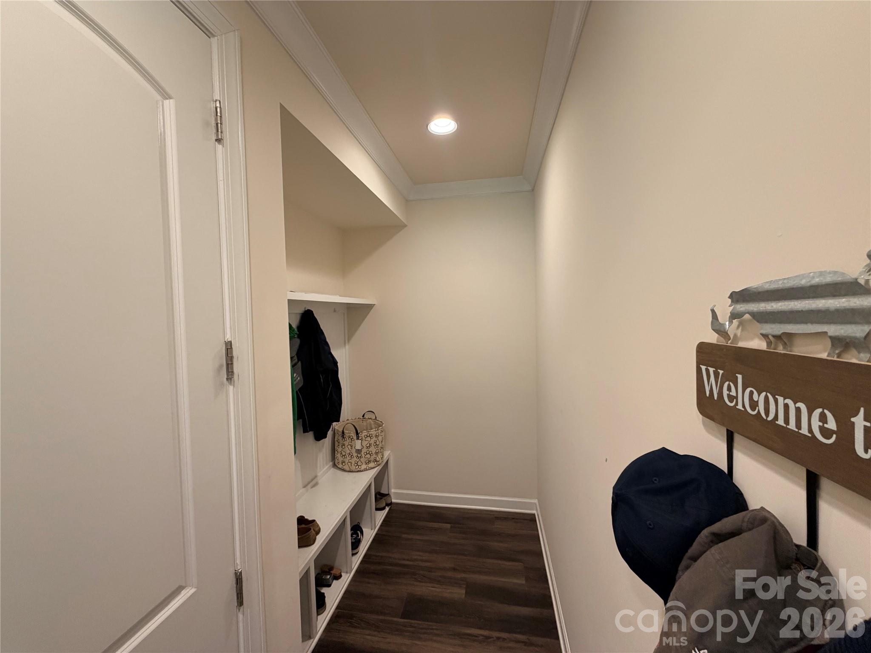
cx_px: 436
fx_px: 352
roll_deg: +1.5
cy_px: 326
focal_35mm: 14
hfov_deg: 102.1
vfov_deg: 85.7
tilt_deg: -2.0
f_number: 2.2
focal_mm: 2.22
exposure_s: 1/60
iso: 200
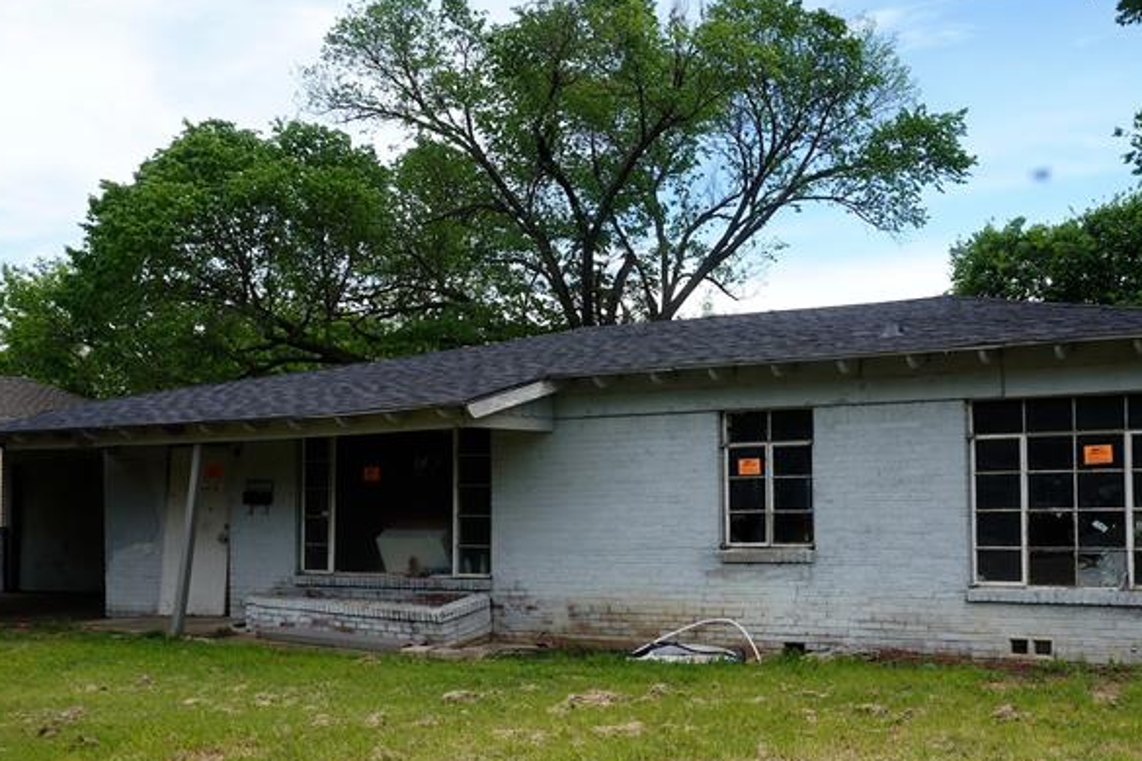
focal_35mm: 42
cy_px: 486
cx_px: 693
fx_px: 1332
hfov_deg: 46.1
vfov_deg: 31.7
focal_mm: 16
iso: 100
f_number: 22
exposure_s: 1/20
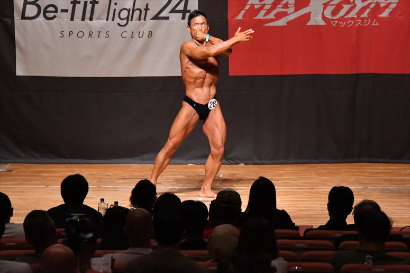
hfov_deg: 10.2
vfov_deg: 6.8
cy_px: 136
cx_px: 205
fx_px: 2299
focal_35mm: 202
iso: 12800
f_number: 5.6
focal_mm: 135
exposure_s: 1/400
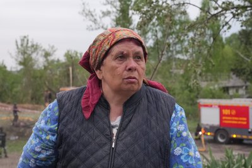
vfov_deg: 19.5
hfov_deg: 28.8
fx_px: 490
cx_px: 126
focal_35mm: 70
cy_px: 84
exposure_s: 1/50
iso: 8000
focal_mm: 70
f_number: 9
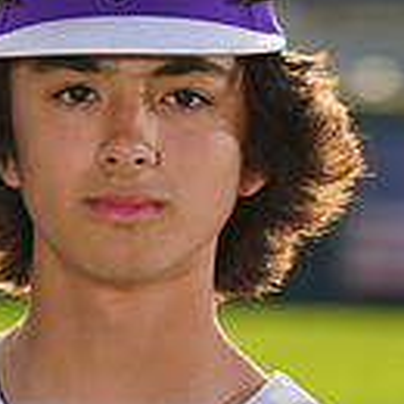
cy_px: 444
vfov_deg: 1.9
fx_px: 11950
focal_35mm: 905
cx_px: 70
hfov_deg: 1.9
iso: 100
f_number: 9
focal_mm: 238
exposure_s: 1/250
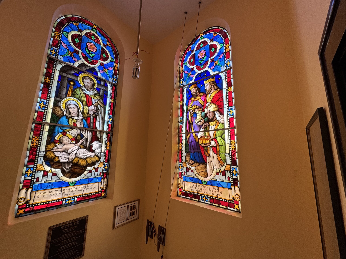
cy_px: 130
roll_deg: -1.9
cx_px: 173
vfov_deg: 85.7
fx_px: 140
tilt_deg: +12.2
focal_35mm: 14
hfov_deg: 102.1
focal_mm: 2.22
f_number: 2.2
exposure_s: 1/99
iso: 80
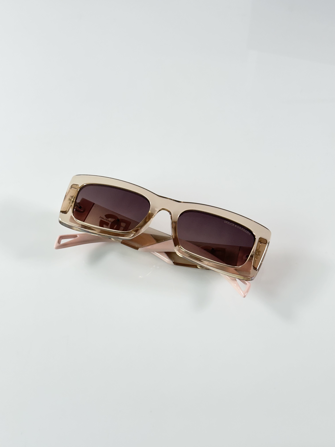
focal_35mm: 48
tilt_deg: -54.6
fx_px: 619
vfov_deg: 39.7
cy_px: 224
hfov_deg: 30.3
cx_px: 168
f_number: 1.78
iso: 80
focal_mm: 6.86
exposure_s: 1/100
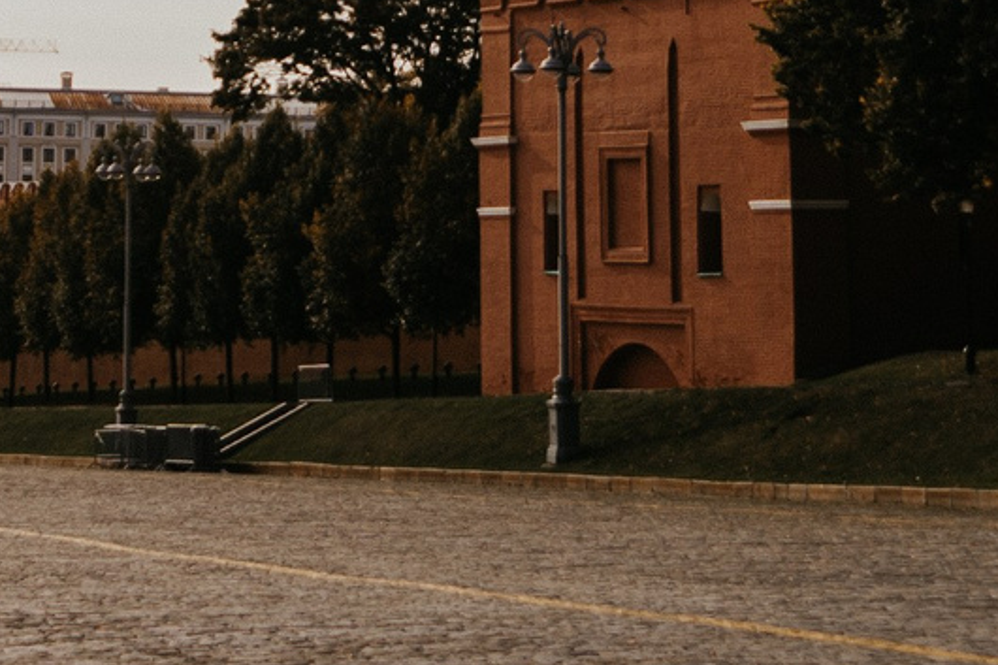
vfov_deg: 11.4
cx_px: -105
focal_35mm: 116
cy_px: -299
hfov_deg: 17.1
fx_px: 3215
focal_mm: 24
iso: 100
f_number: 4
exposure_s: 1/320
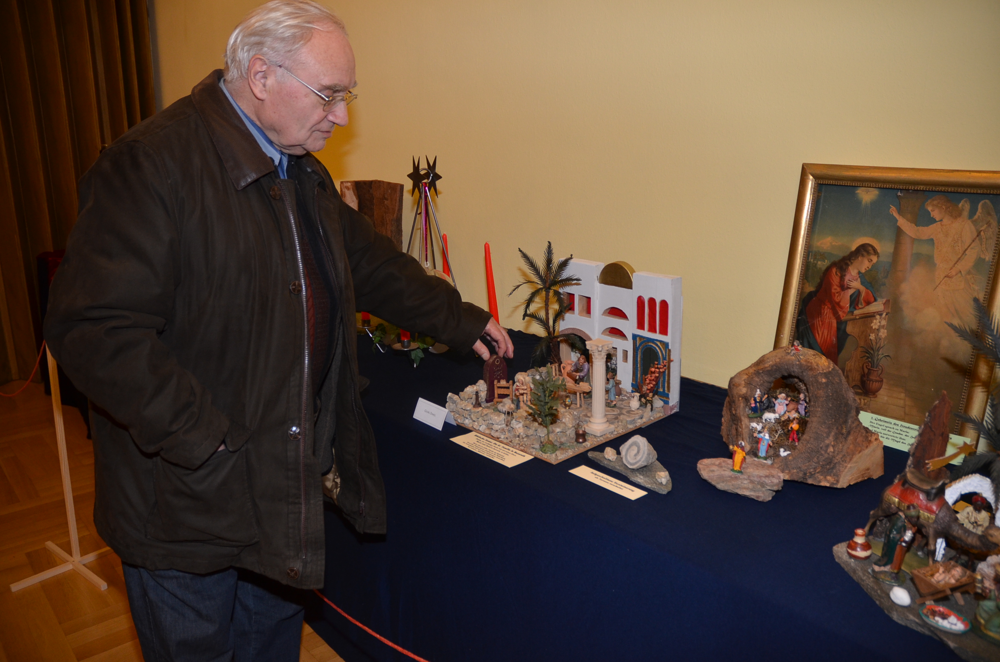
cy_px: 331
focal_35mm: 27
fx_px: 748
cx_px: 500
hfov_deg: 67.5
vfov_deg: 47.7
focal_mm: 18
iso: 500
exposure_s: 1/60
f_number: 4
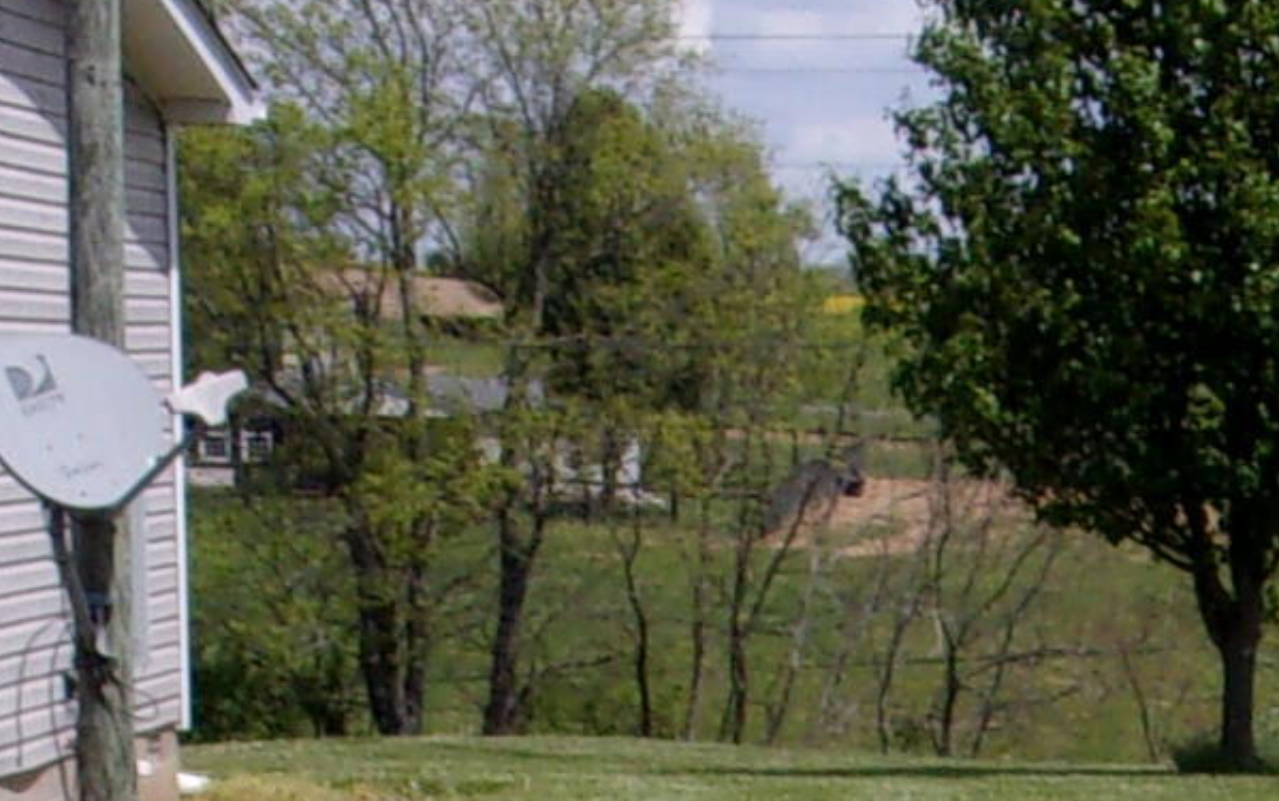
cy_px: 1621
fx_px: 6661
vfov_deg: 6.7
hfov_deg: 10.5
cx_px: 2009
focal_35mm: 191
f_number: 11.8
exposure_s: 1/120
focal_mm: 6.4
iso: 80
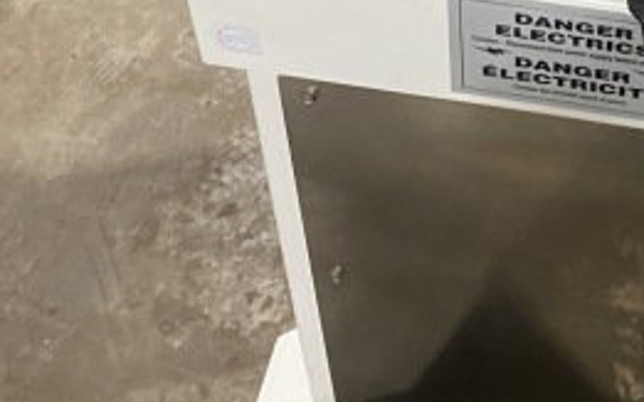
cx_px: 592
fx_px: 1509
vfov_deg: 14.0
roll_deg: -2.0
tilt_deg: -42.9
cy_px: -238
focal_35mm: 86
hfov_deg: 23.4
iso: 250
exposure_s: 1/60
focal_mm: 4.25
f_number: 1.8
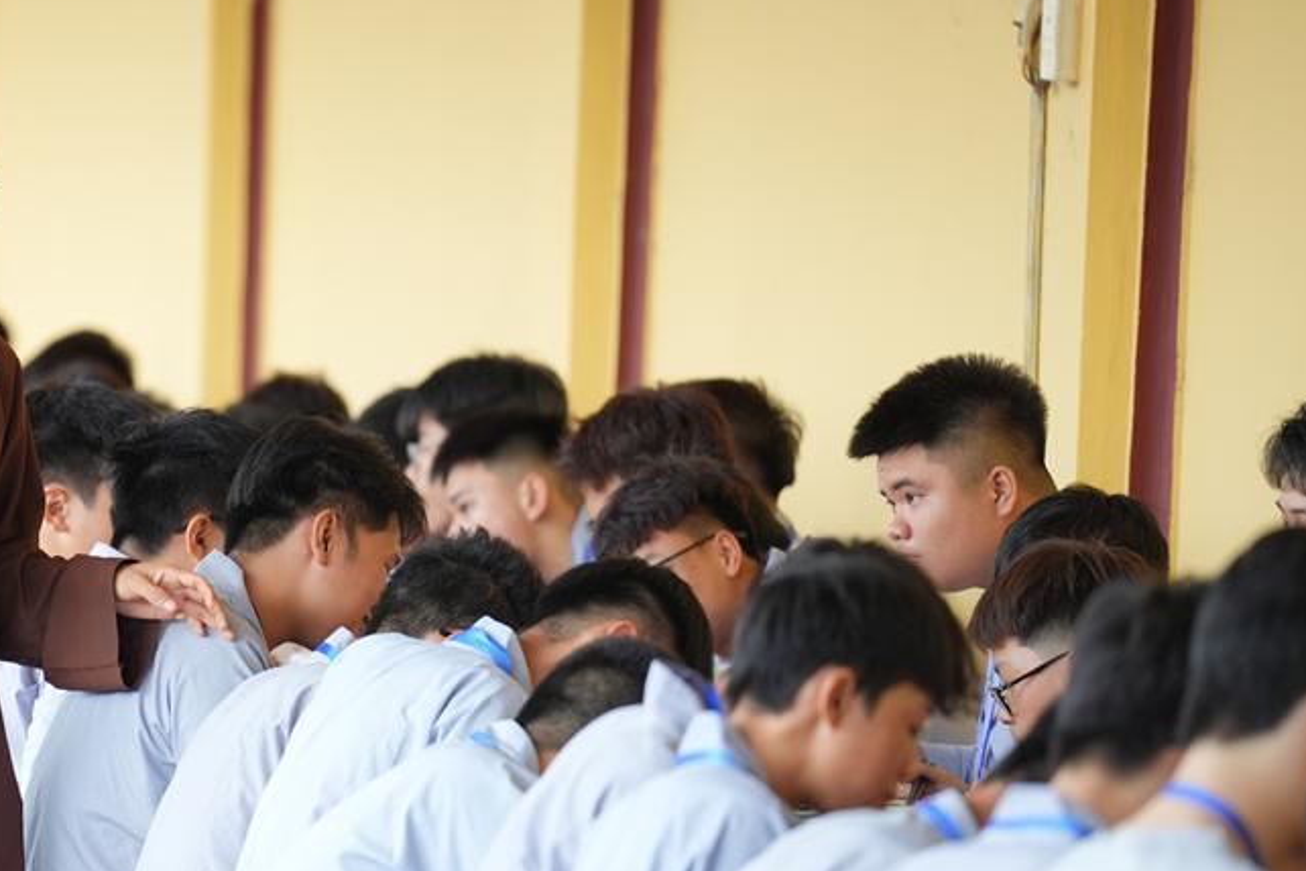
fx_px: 13567
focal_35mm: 374
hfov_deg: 5.5
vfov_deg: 3.7
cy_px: 554
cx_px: 100
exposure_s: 1/125
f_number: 2.8
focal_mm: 200
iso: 640
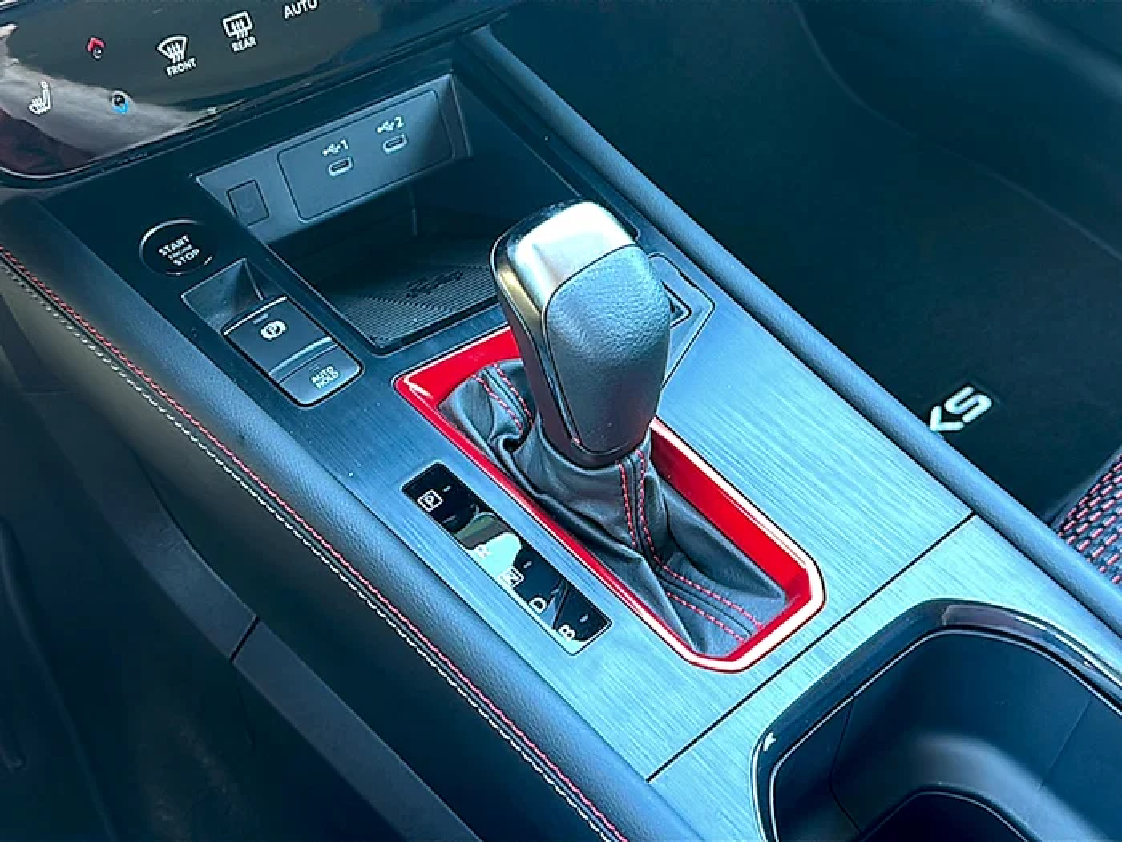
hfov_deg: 51.4
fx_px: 1167
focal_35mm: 36
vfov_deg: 39.7
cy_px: 421
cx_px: 561
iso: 125
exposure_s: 1/41
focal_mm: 6.86
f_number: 1.78
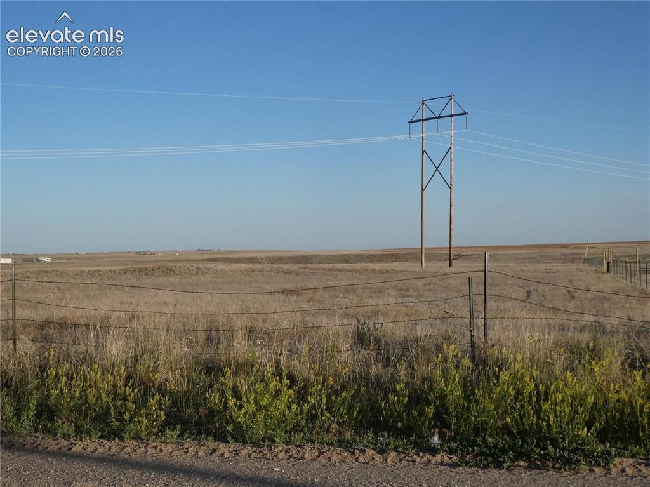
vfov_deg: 27.0
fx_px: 1014
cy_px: 244
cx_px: 325
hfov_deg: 35.6
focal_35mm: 54
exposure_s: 1/640
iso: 80
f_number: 4.1
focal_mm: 9.6
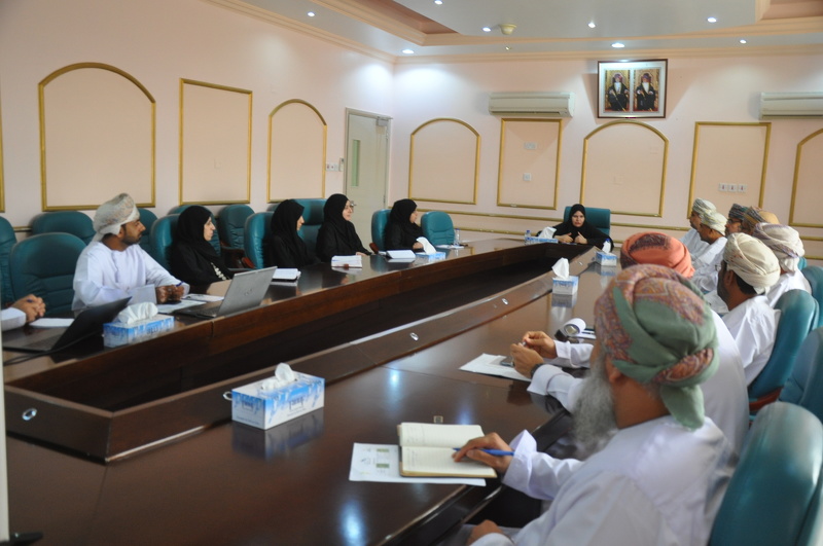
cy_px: 273
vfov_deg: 41.6
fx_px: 719
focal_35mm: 32
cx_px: 412
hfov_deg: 59.6
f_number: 3.8
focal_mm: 21
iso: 800
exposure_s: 1/60
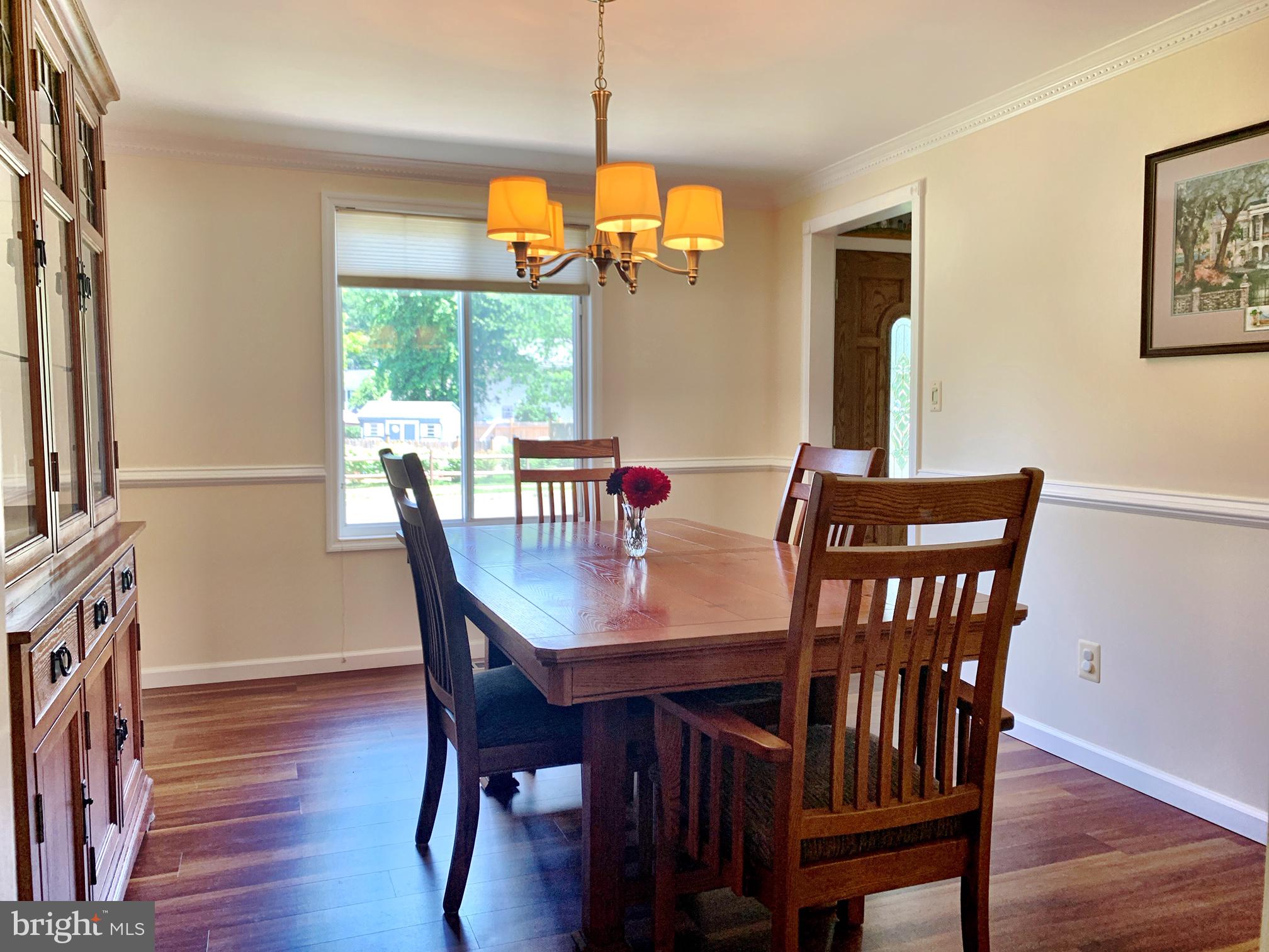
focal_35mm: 26
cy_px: 476
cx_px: 634
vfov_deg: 53.1
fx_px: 953
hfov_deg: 67.3
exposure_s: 1/120
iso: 80
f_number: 1.8
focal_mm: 4.25
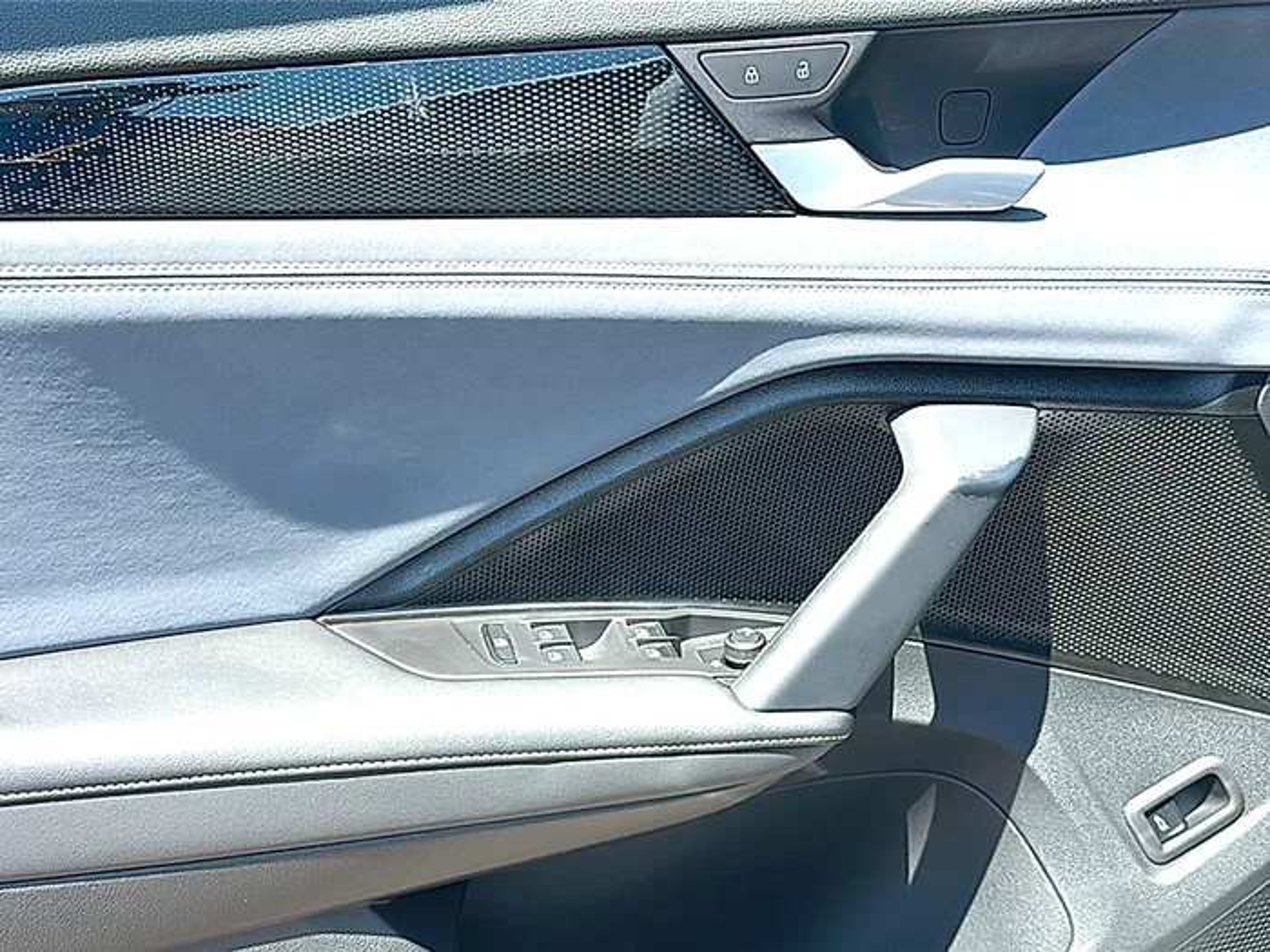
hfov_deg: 45.8
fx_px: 1504
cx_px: 635
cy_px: 476
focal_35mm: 41
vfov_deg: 35.1
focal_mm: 6.86
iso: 80
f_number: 1.78
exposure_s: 1/1011
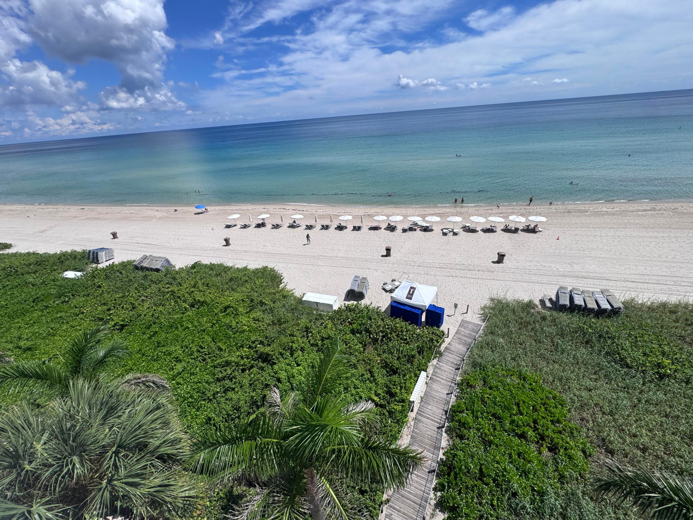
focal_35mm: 14
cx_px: 346
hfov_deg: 102.1
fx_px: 280
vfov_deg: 85.7
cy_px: 260
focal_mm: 2.22
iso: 40
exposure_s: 1/3906
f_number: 2.2
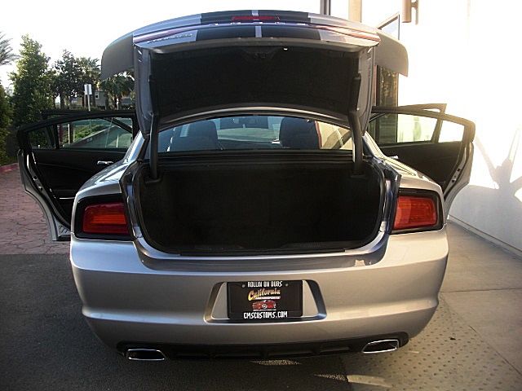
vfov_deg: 39.7
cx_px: 261
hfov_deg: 51.4
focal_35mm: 36
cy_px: 196
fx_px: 543
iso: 50
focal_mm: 6.3
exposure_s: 1/160
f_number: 2.8
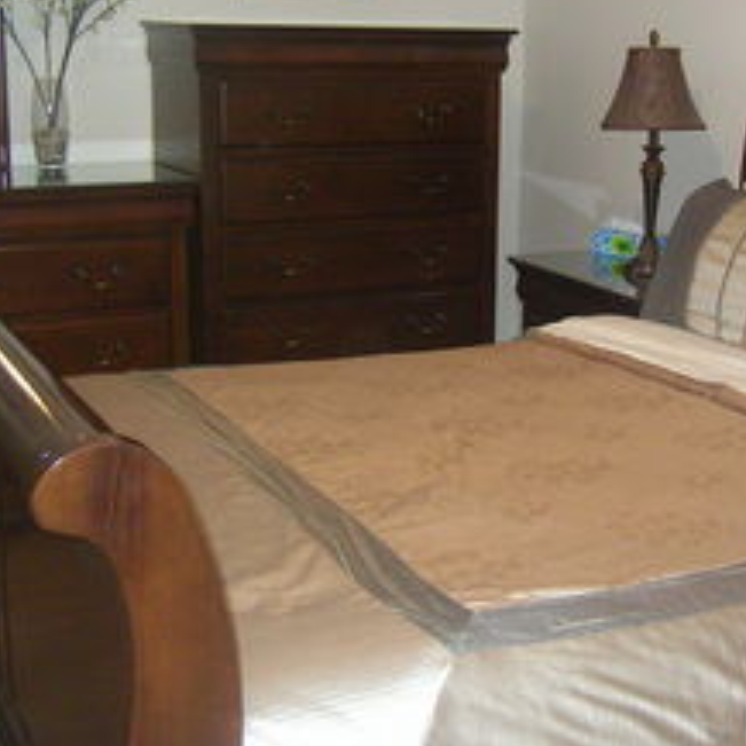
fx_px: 1317
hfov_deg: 31.2
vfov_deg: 31.6
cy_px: 316
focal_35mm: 54
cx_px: 529
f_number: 2.8
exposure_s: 1/30
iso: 164
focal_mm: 5.6
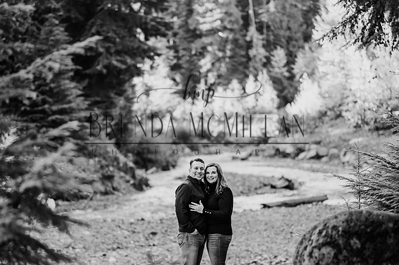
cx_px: 167
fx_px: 1207
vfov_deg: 12.5
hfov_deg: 18.8
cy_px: 166
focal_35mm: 109
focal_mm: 85
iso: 500
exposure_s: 1/1000
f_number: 1.8
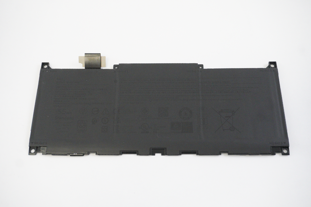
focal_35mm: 40
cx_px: 156
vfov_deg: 33.0
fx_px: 350
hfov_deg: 48.0
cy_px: 104
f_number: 5.6
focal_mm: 27
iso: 6400
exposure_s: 1/250
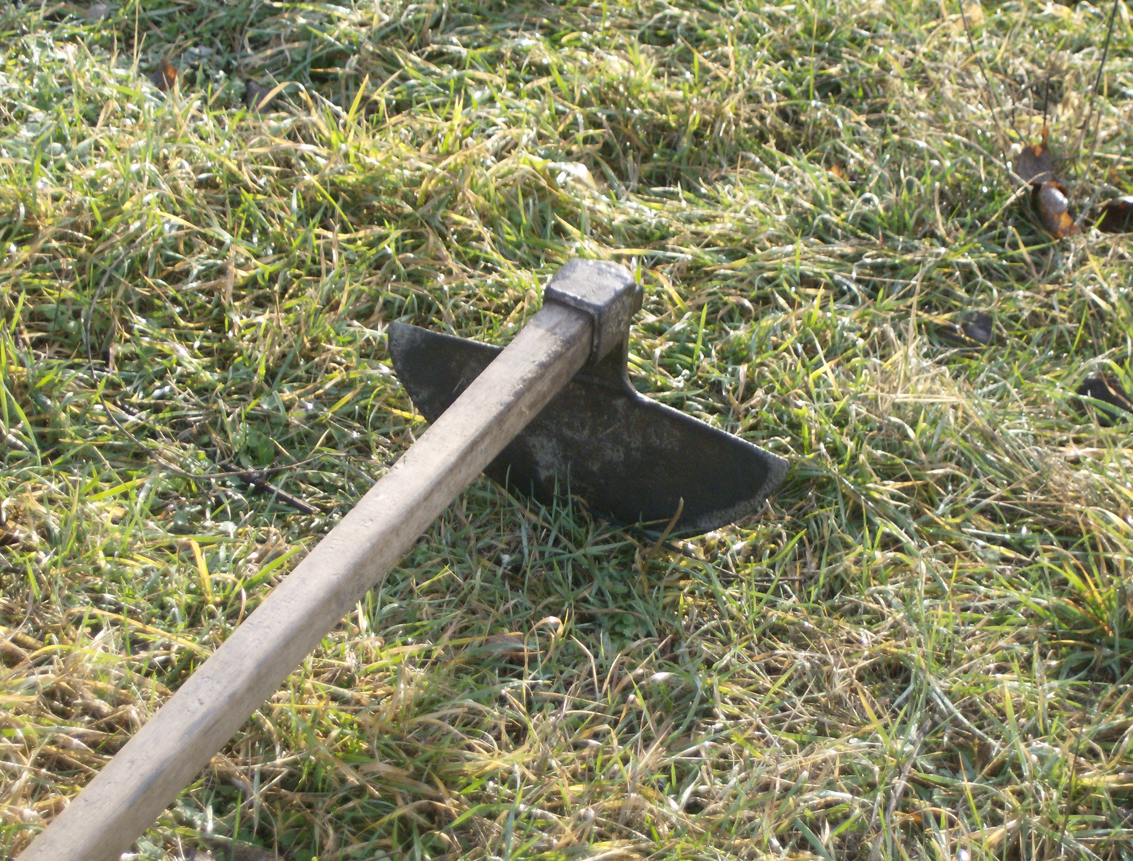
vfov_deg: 13.7
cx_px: 566
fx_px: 3585
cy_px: 430
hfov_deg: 18.0
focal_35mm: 109
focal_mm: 18
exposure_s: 1/134
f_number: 4.8
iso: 102
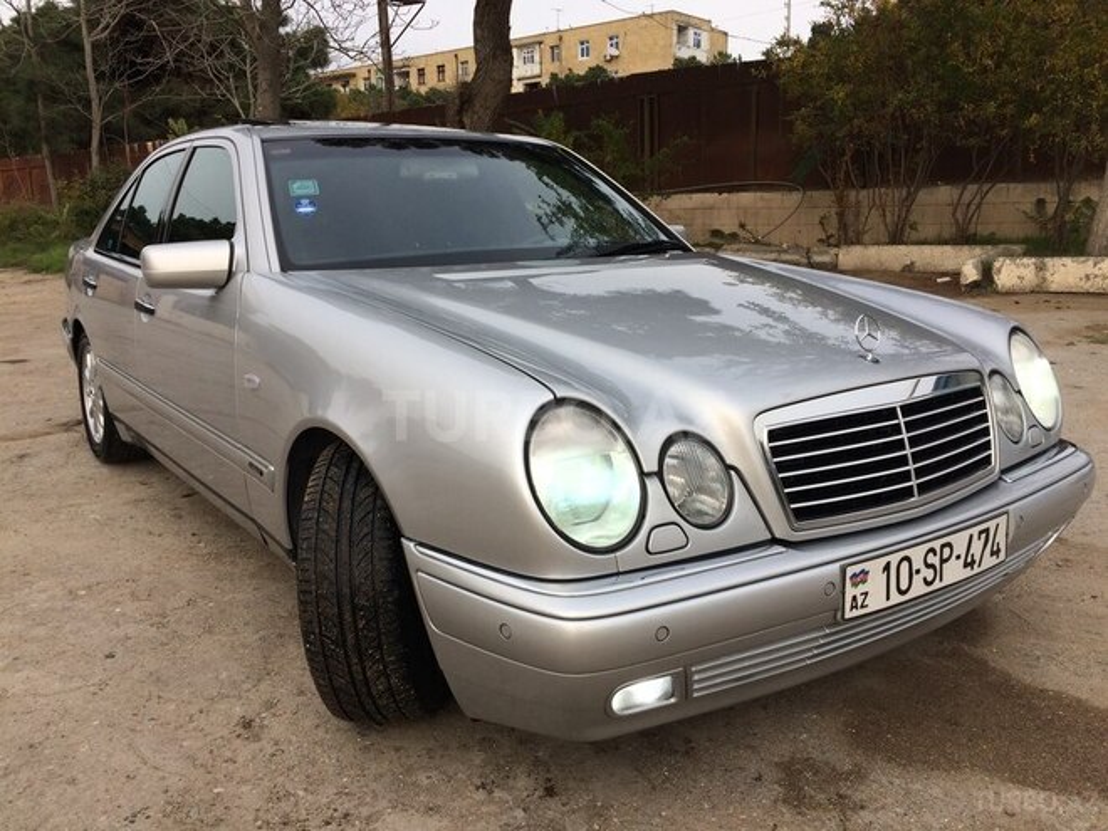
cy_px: 416
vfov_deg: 48.2
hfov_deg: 61.7
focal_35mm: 29
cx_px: 554
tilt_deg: -10.6
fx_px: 928
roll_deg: +1.0
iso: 32
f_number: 2.2
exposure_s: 1/432
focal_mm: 4.15
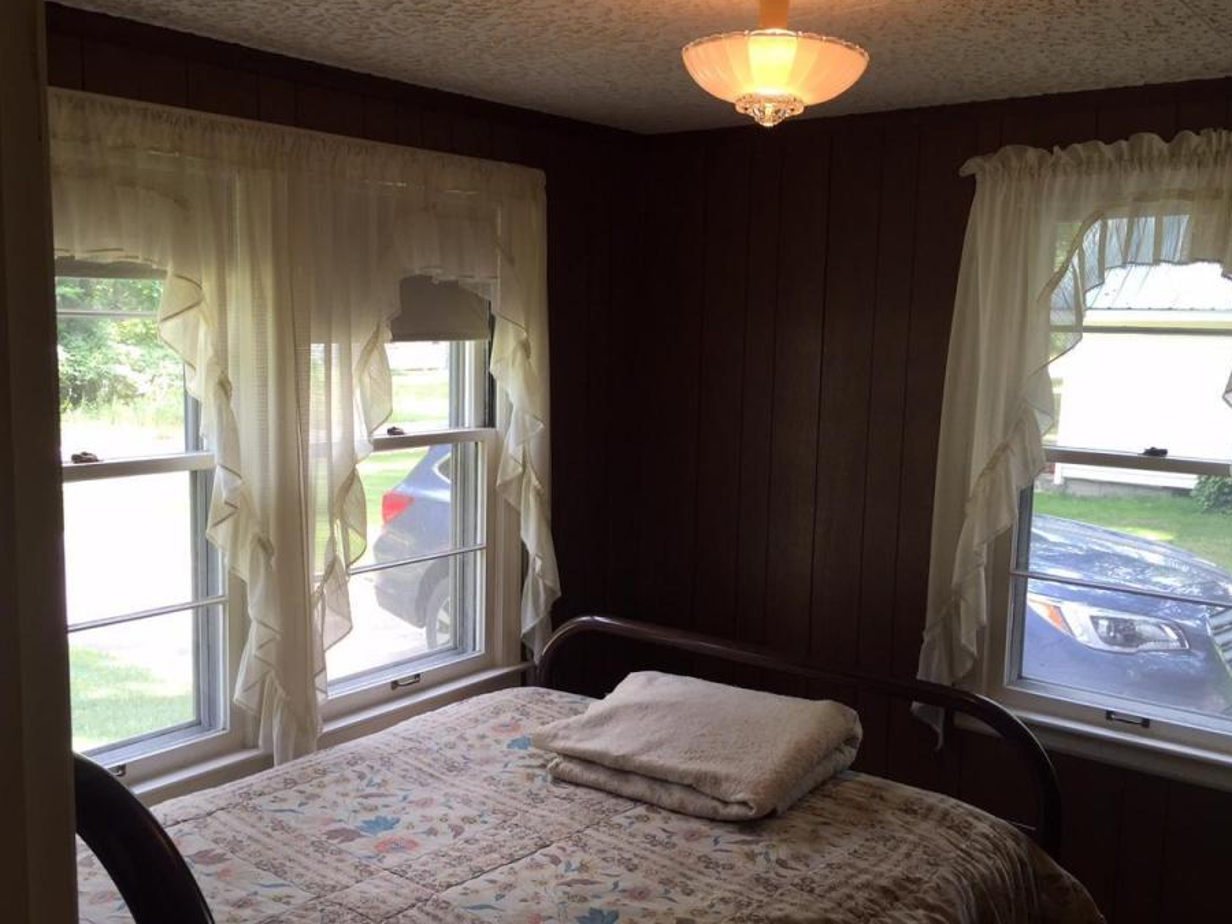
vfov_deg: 42.9
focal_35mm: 33
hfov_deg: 55.3
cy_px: 464
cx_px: 568
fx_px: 1174
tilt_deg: -7.6
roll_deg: -1.7
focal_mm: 4.15
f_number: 2.2
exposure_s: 1/60
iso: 32
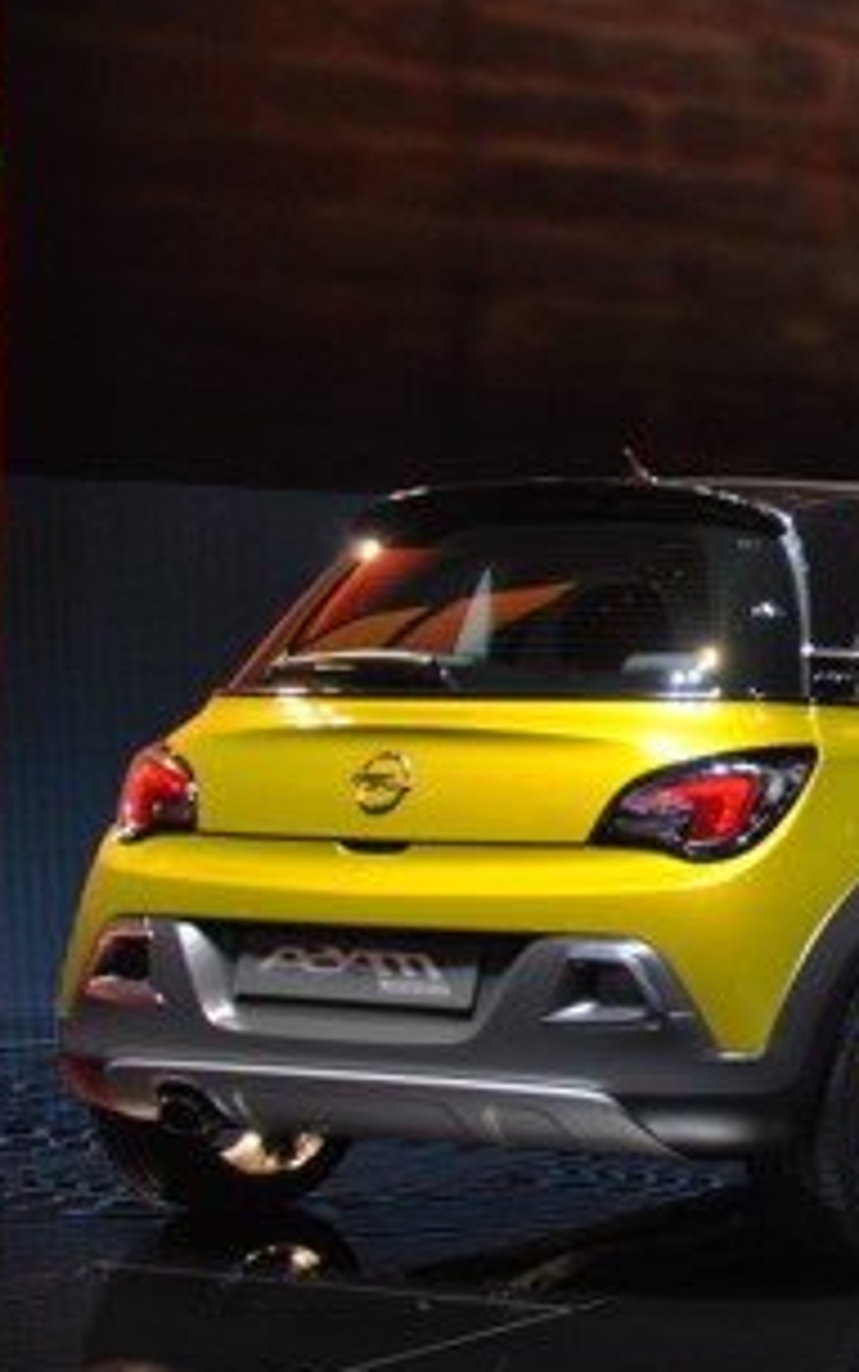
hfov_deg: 18.7
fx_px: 2431
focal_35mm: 65
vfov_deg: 31.5
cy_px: 659
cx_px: 1097
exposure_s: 1/60
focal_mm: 26
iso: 720
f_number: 4
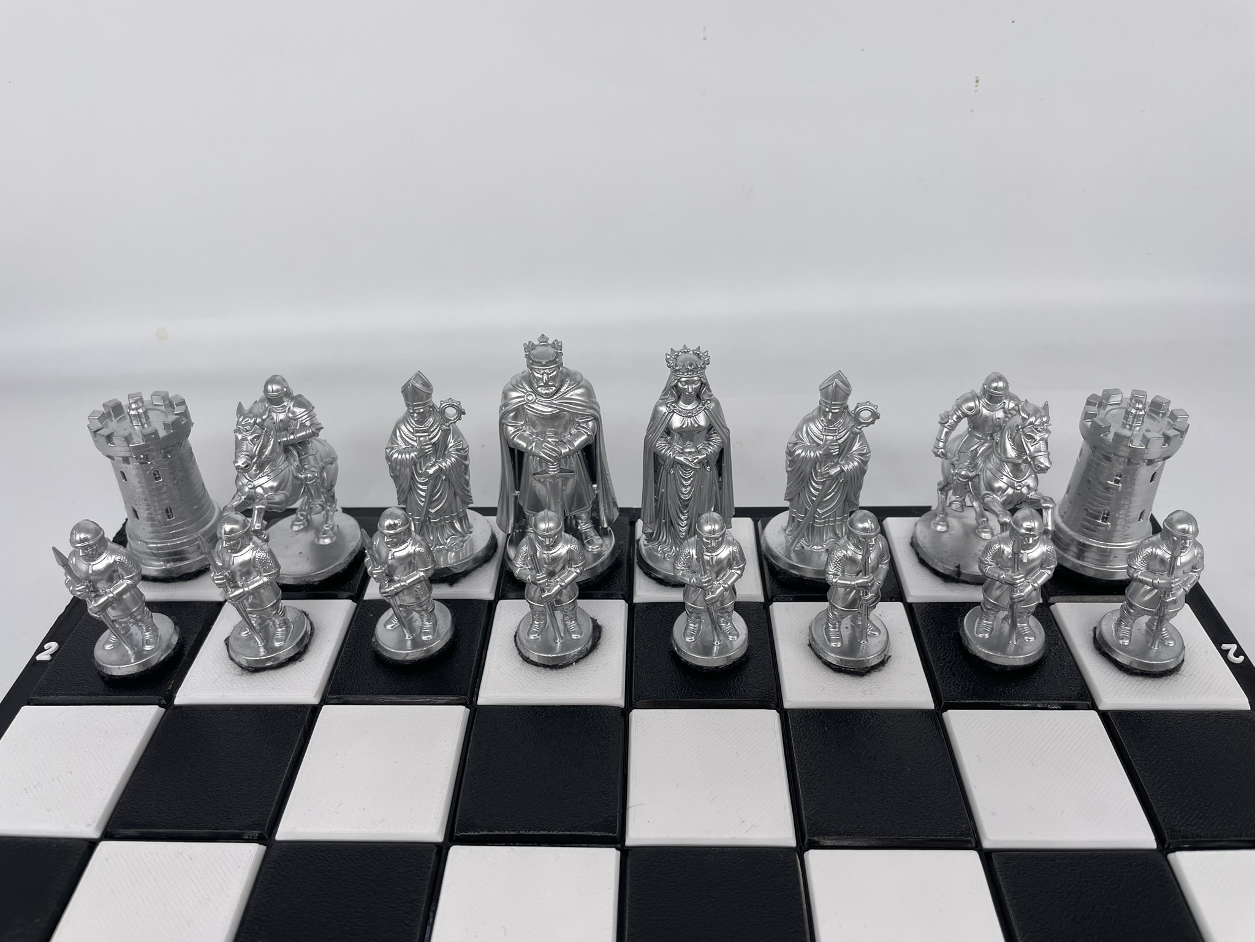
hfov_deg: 67.3
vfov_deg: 53.1
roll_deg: +0.5
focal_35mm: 26
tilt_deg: -33.6
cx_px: 628
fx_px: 943
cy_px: 471
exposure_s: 1/972
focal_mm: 4.2
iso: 32
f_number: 1.6
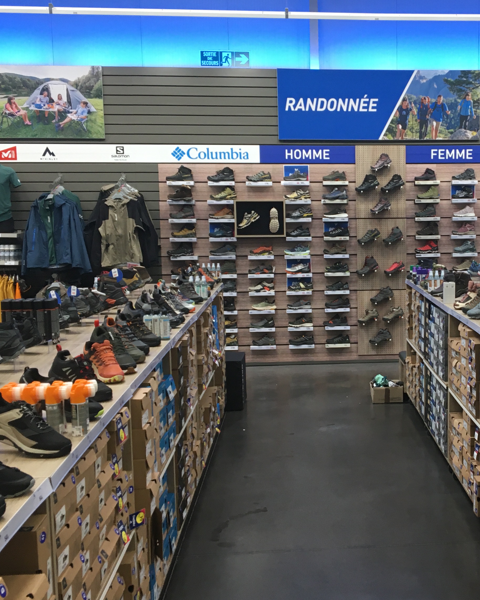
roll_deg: +1.3
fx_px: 888
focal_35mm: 50
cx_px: 387
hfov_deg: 29.5
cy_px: 320
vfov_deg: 37.3
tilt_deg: -8.3
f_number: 2.2
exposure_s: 1/33
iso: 32
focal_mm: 4.15
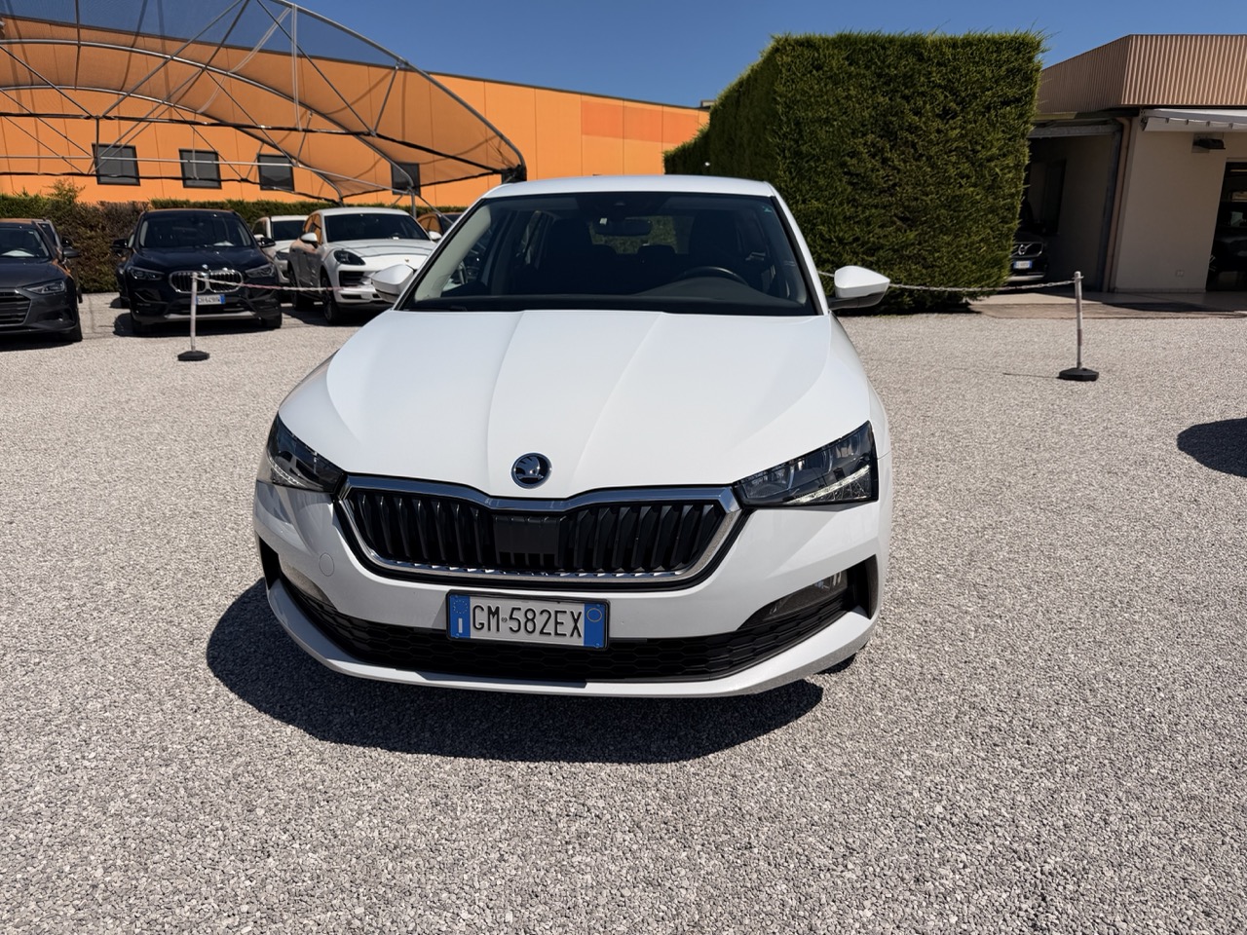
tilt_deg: -14.9
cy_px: 468
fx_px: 865
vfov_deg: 56.8
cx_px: 624
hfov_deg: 71.6
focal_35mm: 24
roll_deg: +0.3
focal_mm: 6.76
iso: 80
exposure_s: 1/14286
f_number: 1.78
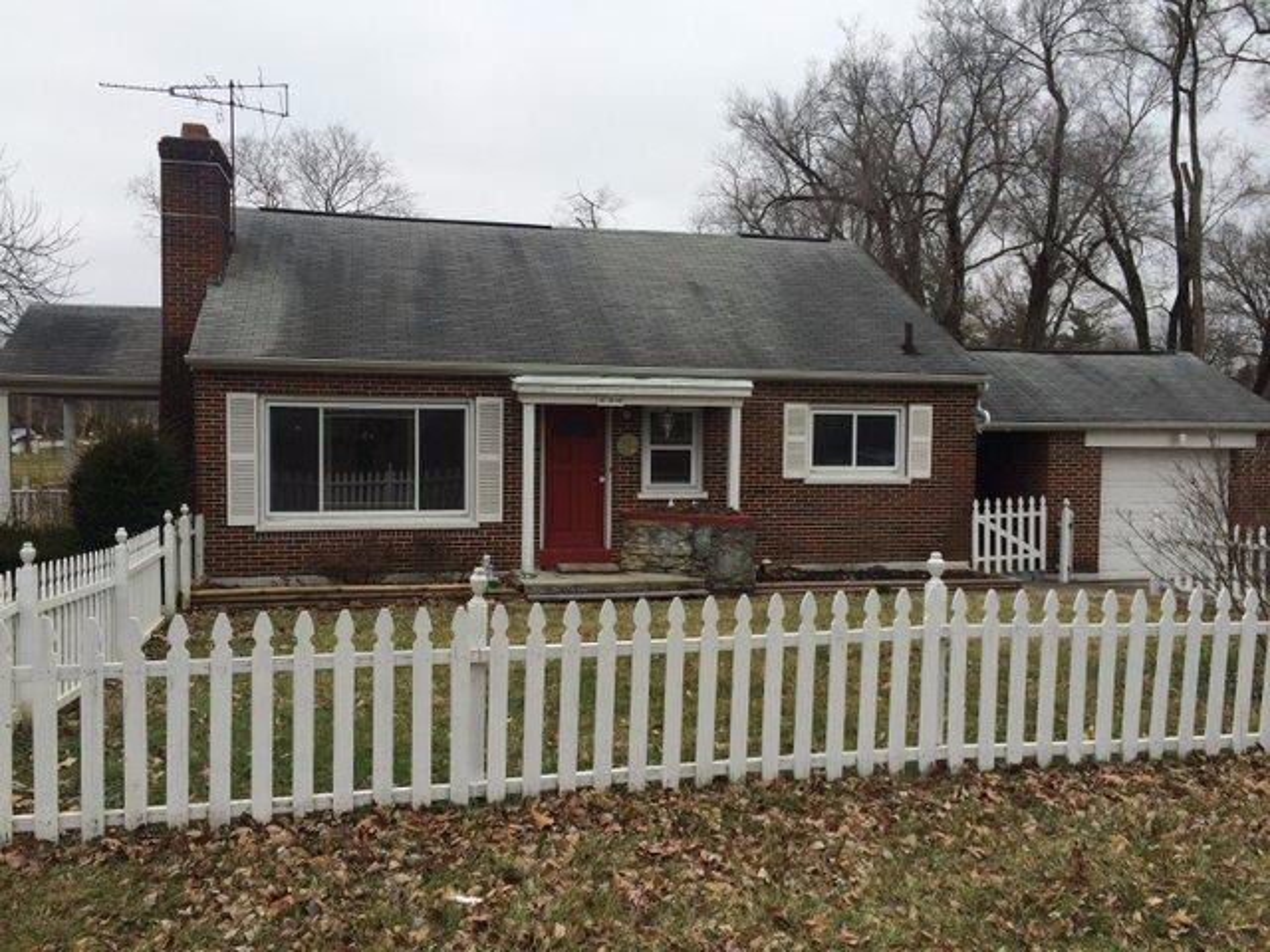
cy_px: 476
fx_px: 1064
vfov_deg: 48.2
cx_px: 635
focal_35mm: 29
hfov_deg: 61.7
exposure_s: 1/578
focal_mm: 4.15
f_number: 2.2
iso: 32
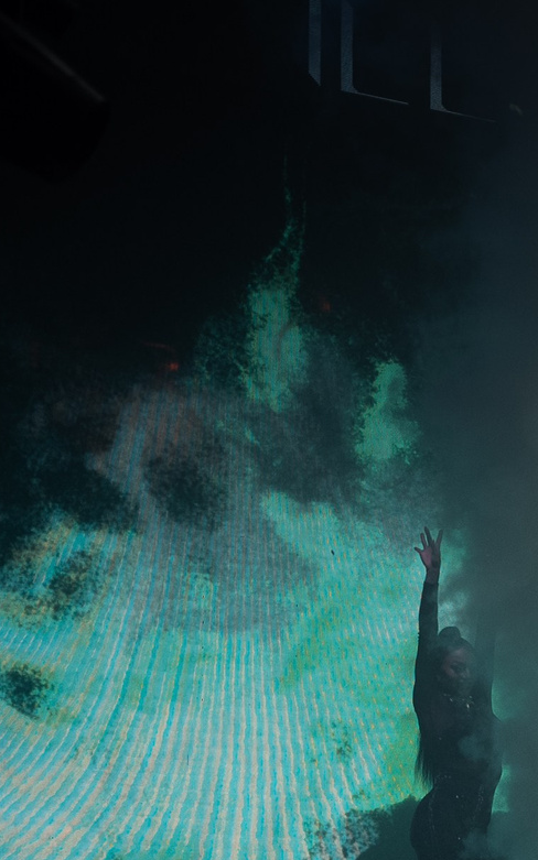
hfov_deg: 7.3
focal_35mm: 167
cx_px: 1401
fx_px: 3918
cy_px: 913
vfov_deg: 12.4
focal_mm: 50
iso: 800
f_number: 2
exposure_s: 1/320
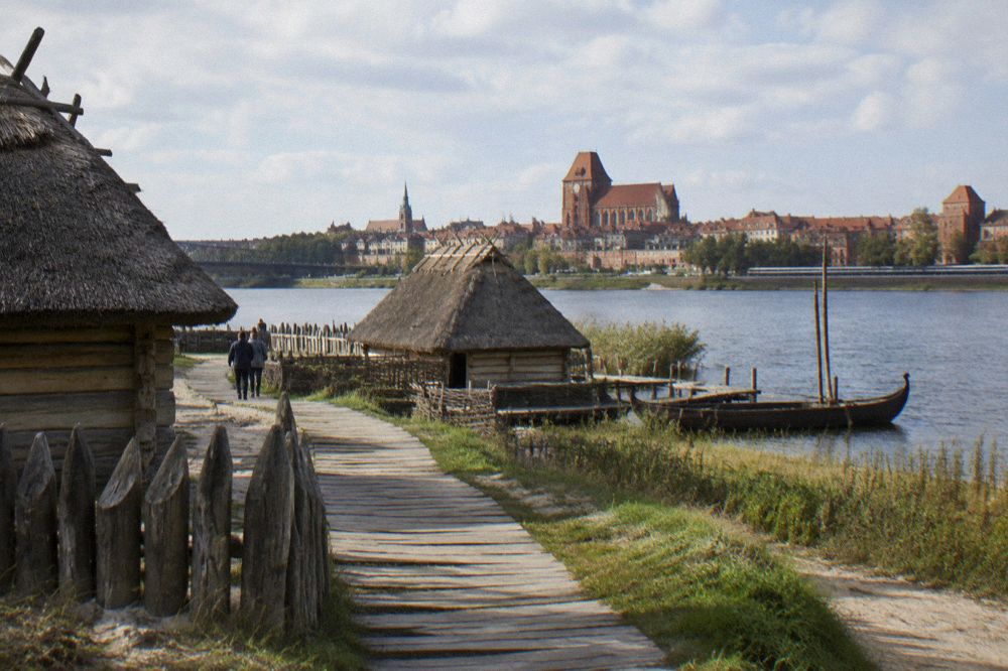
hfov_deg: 31.4
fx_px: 1791
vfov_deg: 21.2
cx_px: 504
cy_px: 336
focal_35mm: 64
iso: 200
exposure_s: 1/125
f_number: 9
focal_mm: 64
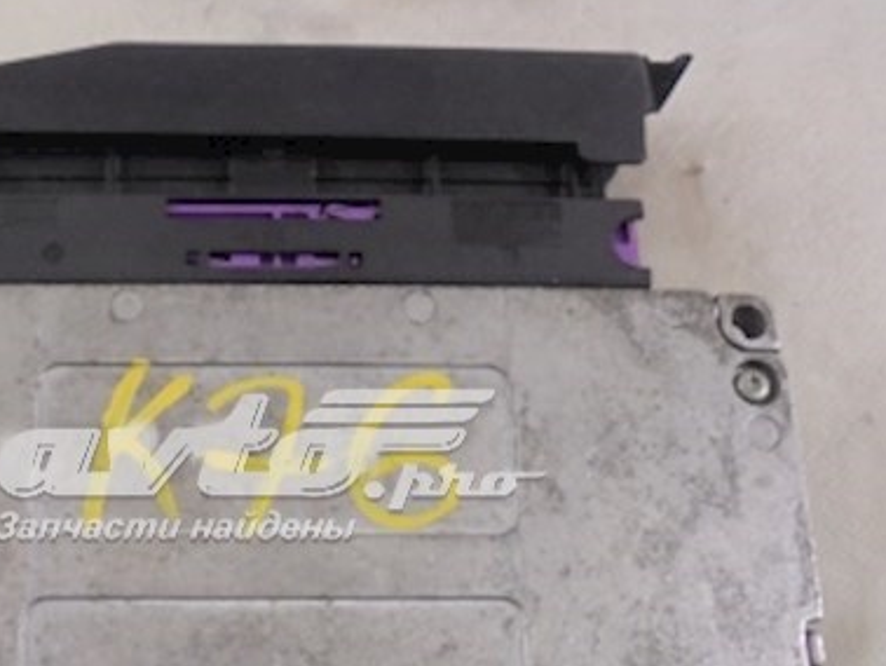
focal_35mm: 44
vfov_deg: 32.6
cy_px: 460
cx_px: 263
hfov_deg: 42.1
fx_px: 1127
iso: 400
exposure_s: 1/30
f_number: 3.5
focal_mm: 4.6
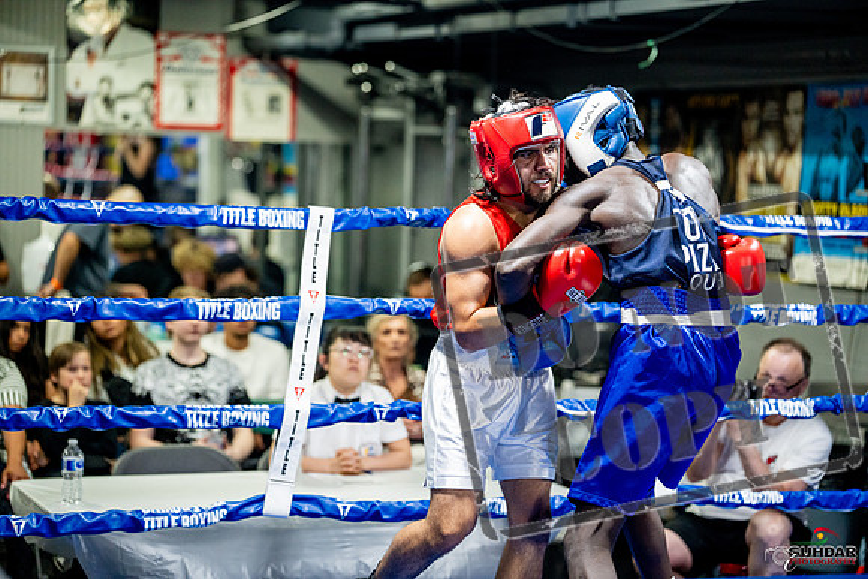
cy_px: 290
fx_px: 2122
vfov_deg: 15.5
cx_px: 434
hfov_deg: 23.1
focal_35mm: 88
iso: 4000
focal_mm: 88
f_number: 2
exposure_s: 1/800
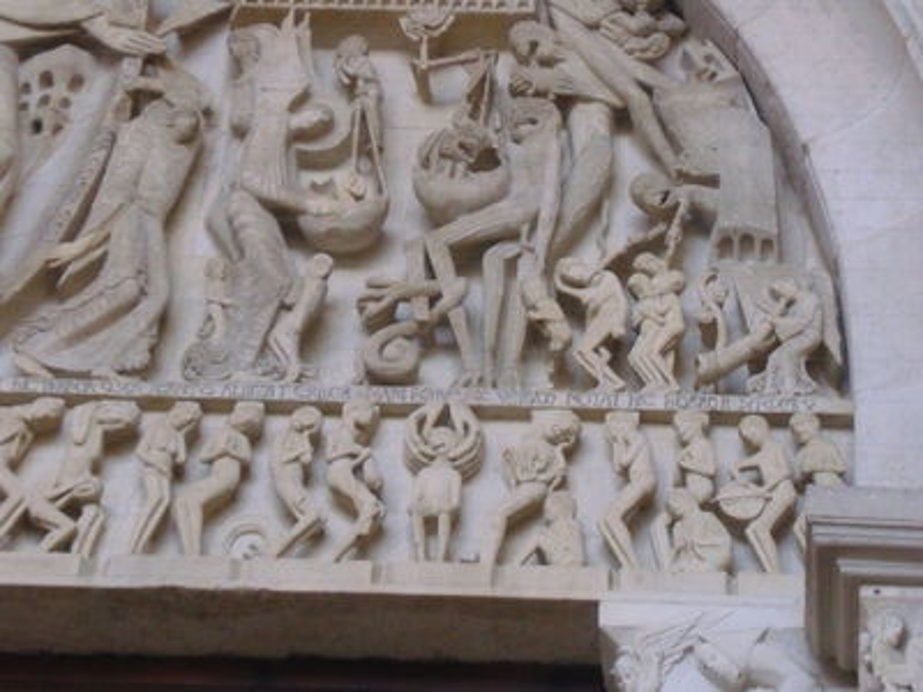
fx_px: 2986
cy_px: 346
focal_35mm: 112
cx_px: 462
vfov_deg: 13.2
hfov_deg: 17.6
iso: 400
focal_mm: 18.6
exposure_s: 1/100
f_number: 5.9
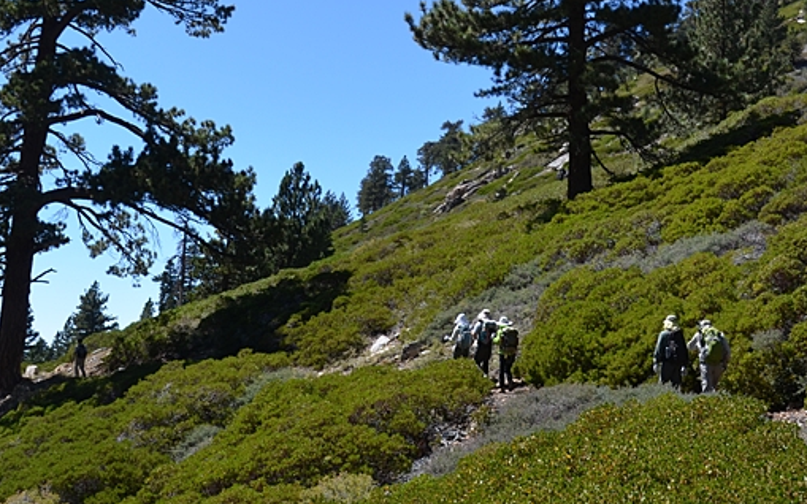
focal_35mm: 48
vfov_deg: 26.8
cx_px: 433
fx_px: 1056
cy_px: 184
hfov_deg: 41.8
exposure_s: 1/250
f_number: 8
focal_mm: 20
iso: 100
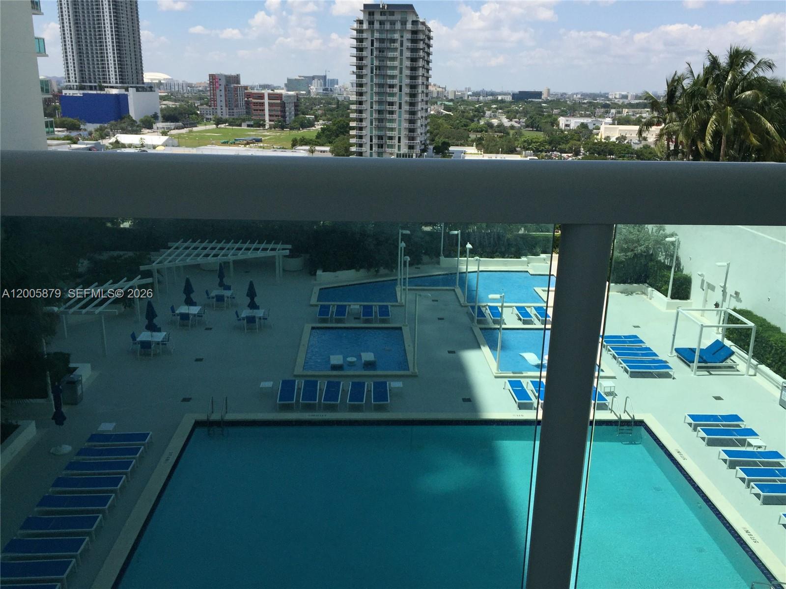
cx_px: 393
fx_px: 658
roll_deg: -1.9
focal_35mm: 29
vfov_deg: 48.2
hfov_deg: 61.7
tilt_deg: -17.0
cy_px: 294
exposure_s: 1/4950
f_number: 2.2
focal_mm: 4.15
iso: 32
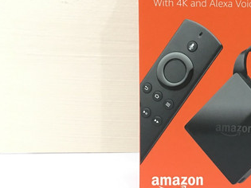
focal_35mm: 59
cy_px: 47
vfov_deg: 24.5
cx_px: 241
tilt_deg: -6.1
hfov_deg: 30.8
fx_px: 428
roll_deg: -0.9
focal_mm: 4.15
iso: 80
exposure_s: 1/4
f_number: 2.2
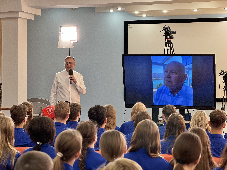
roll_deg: -0.3
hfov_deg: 25.3
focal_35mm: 77
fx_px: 505
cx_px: 114
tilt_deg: +1.1
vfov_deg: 19.1
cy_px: 85
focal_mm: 9
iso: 125
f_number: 2.8
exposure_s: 1/121
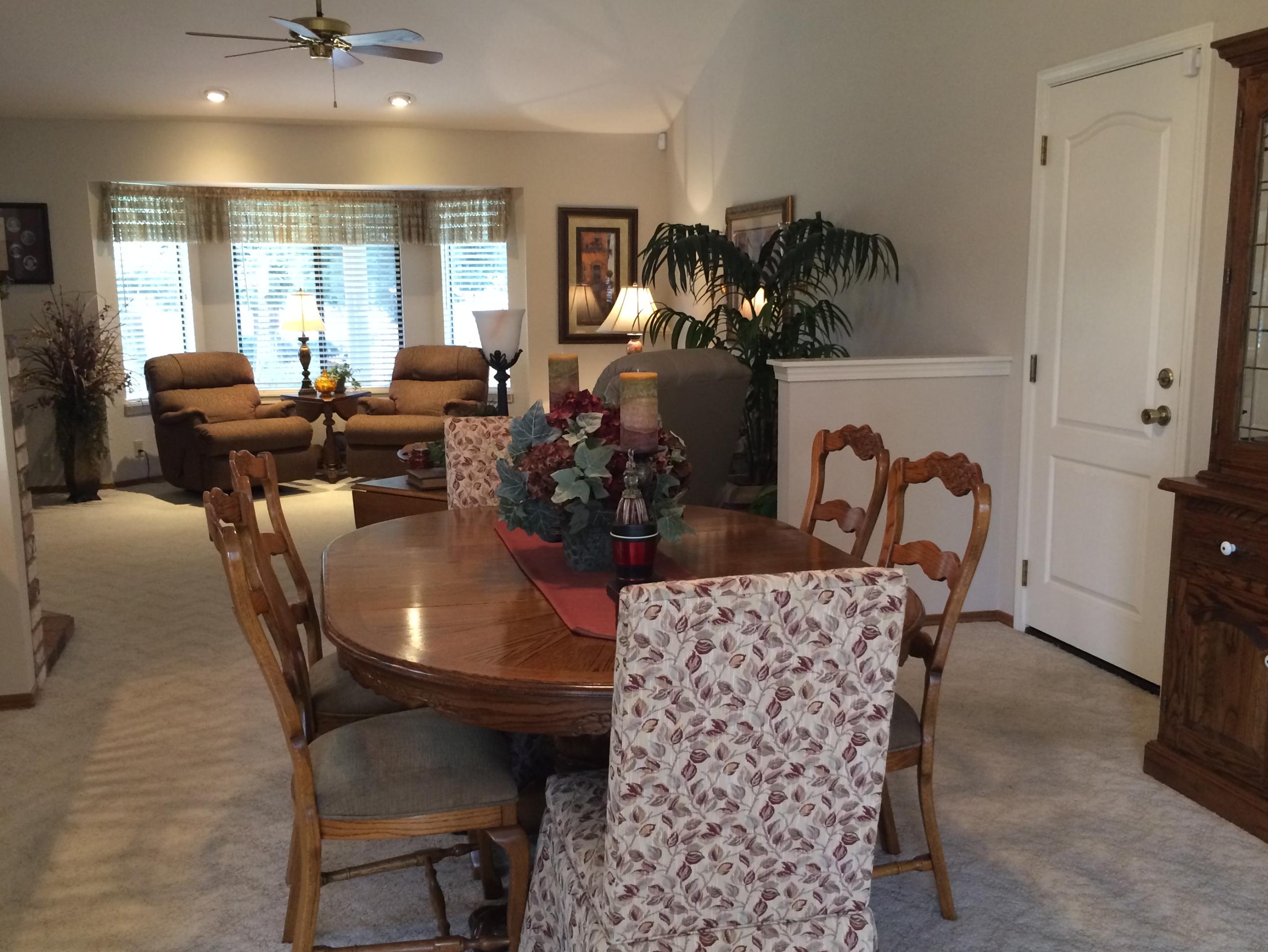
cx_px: 651
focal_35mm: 35
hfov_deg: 52.6
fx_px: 1282
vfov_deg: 40.7
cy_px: 503
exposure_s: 1/30
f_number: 2.2
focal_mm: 4.12
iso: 160
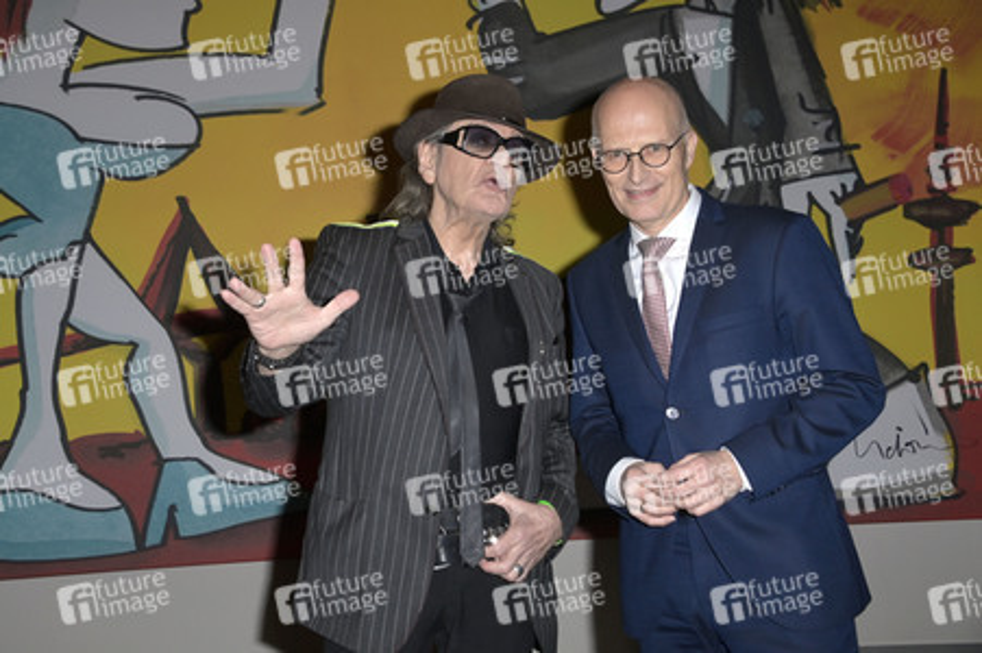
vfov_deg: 27.0
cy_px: 326
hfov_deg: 39.6
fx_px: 1363
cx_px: 491
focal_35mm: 50
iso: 1000
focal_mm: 50
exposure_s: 1/160
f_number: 5.6
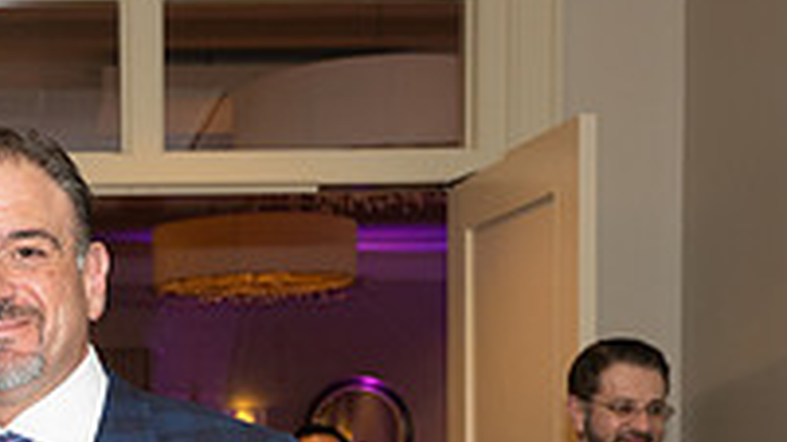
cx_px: 16
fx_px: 1920
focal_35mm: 92
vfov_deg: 12.6
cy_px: 636
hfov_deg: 22.4
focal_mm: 30.5
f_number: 5.6
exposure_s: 1/100
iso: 800
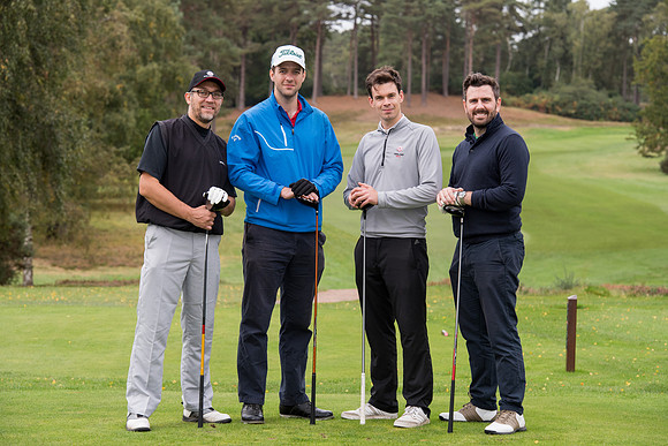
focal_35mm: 130
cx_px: 334
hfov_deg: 15.8
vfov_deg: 10.6
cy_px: 223
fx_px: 2413
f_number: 7.1
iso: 640
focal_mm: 130
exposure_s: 1/250
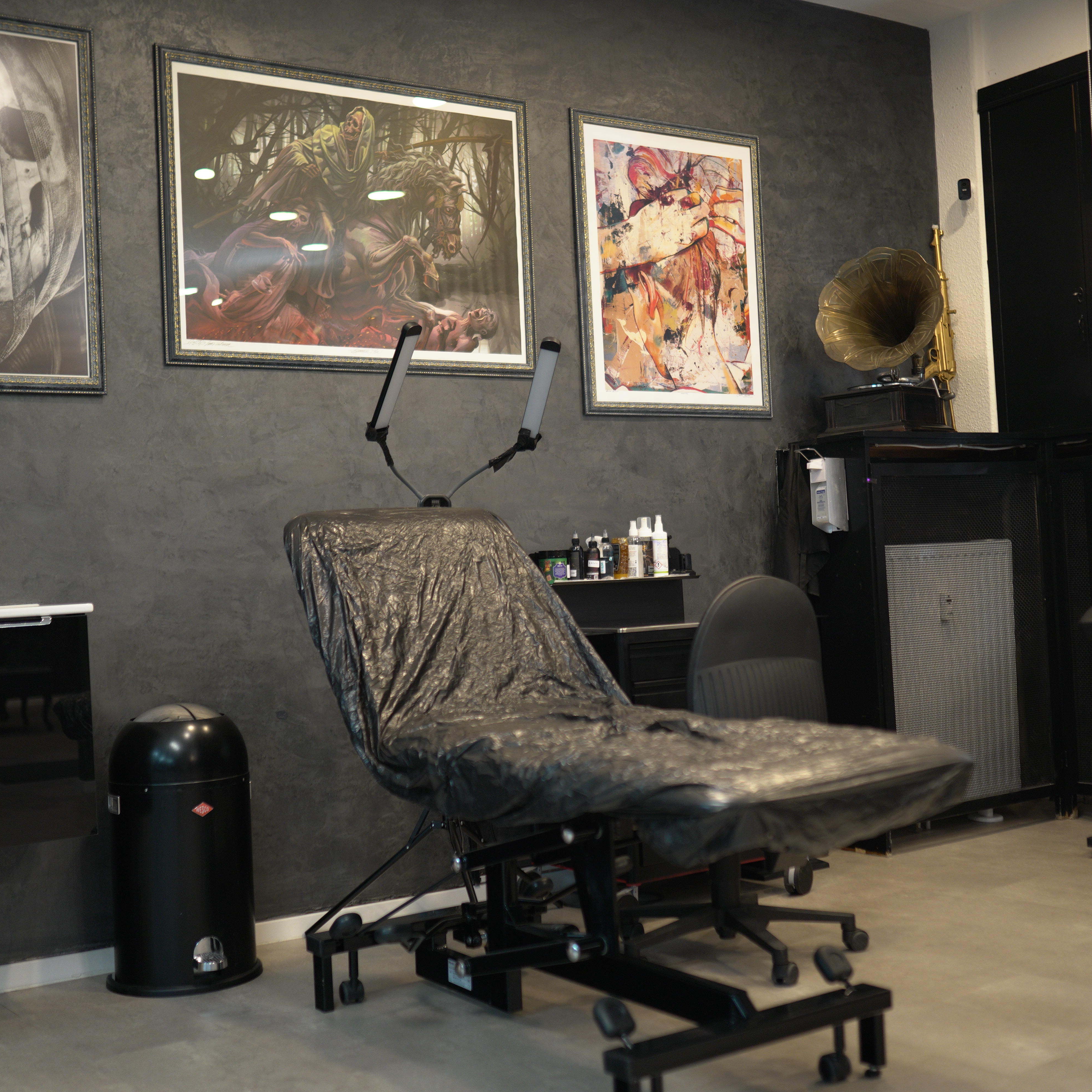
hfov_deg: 37.5
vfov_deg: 37.6
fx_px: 1606
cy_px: 542
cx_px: 590
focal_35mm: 45
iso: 400
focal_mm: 35
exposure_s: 1/80
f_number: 1.4
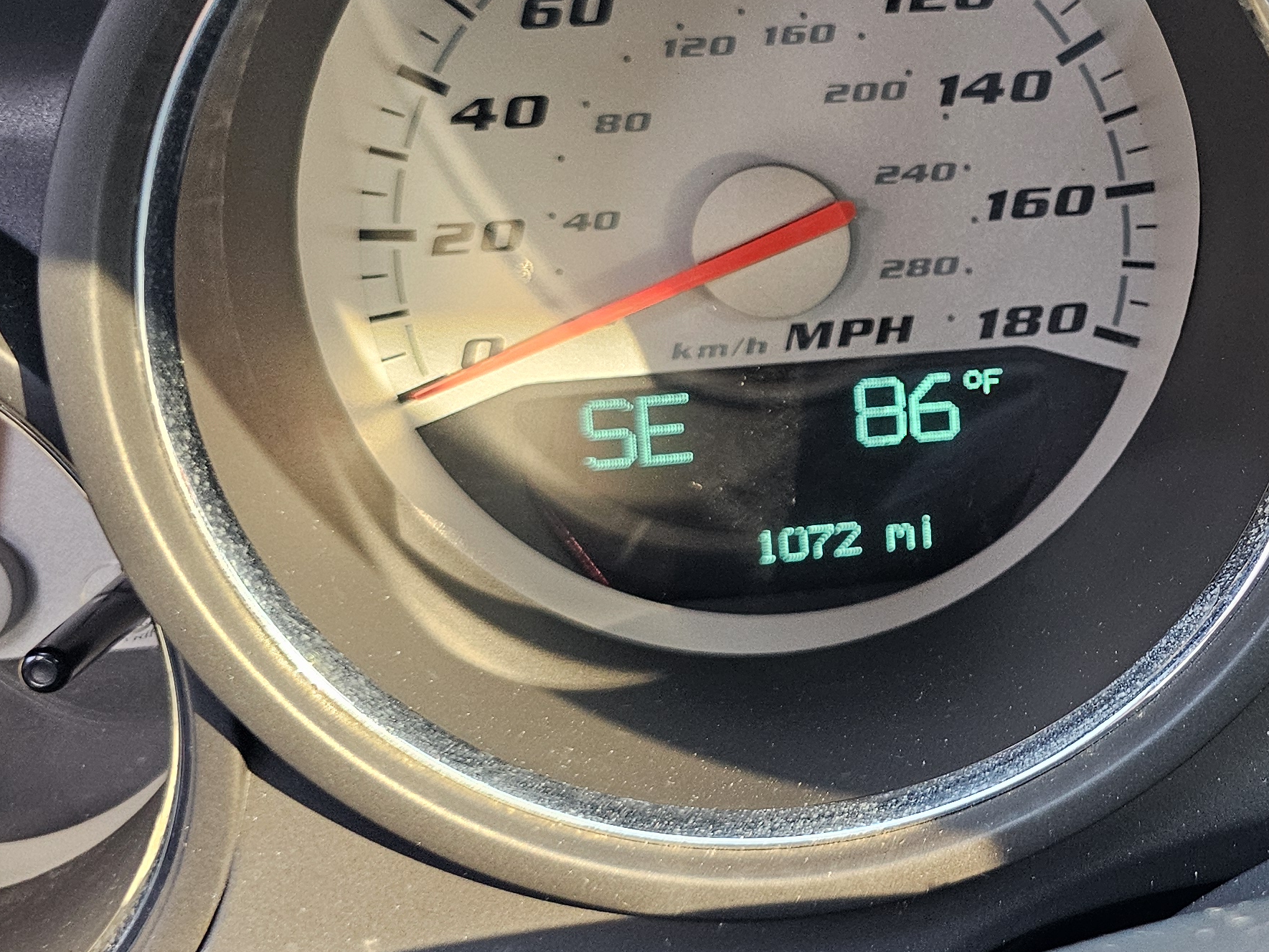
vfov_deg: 27.7
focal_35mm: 52
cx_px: 1127
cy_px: 269
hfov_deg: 34.9
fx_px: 1906
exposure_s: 1/120
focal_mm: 6.3
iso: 250
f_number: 1.7
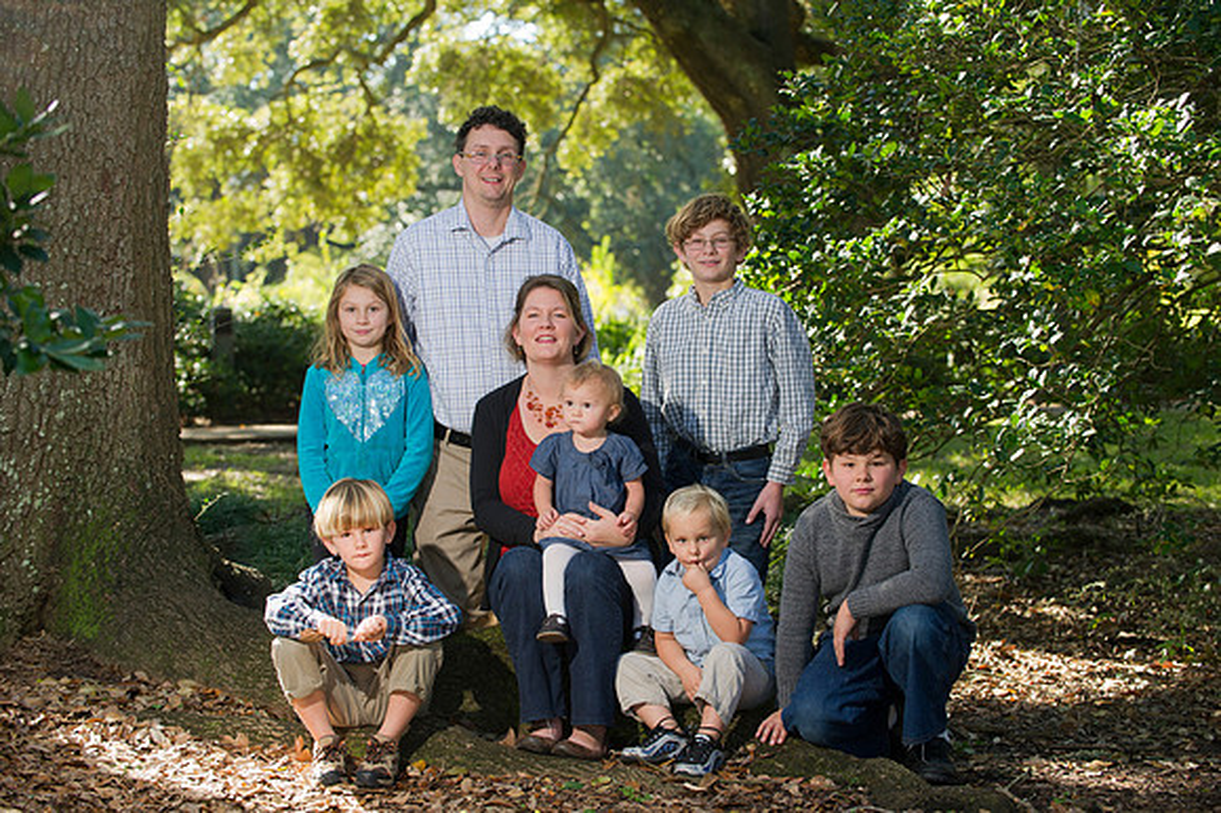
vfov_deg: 15.2
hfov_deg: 22.6
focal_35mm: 90
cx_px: 610
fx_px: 3051
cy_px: 406
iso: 320
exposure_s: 1/160
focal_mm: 90
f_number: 4
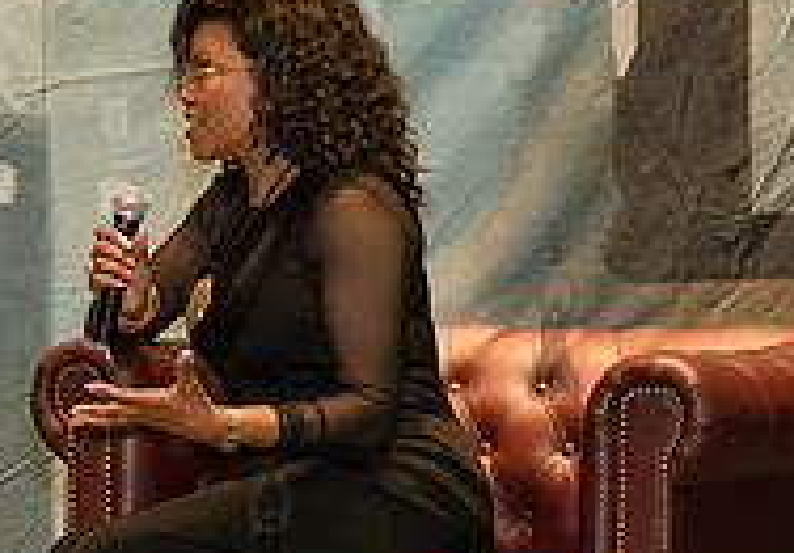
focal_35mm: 184
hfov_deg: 10.7
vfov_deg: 7.7
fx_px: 4115
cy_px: 321
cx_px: -345
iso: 3200
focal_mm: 58
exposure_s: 1/320
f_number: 3.2
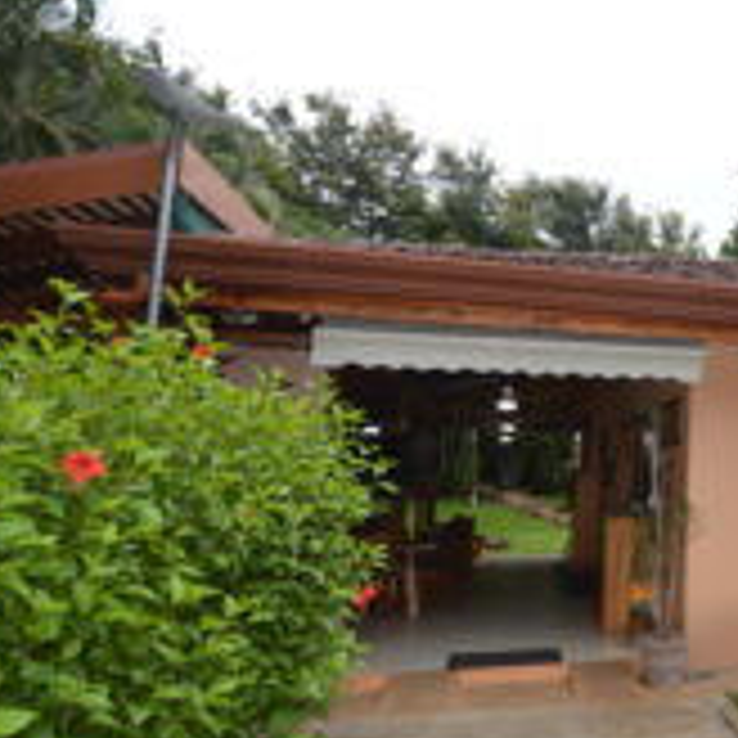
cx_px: 796
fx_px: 748
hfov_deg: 42.3
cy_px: 396
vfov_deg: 52.5
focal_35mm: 31
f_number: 4
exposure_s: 1/125
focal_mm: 10
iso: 110
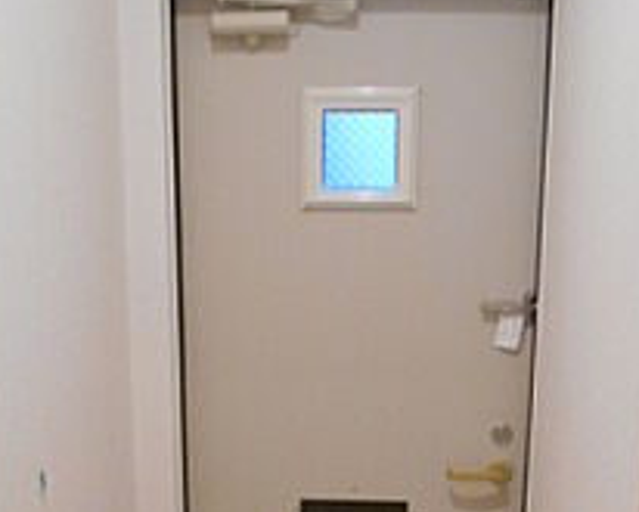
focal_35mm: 59
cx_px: 316
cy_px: 580
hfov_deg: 31.9
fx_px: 1116
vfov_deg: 24.0
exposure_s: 1/15
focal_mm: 4.6
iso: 400
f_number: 3.2
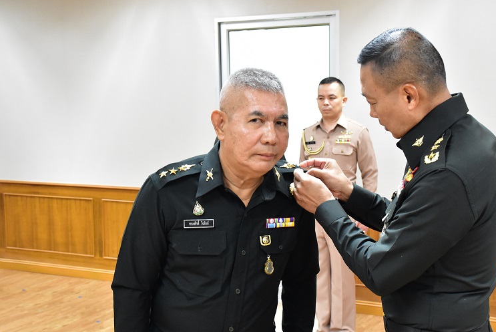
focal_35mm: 58
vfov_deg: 23.4
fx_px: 800
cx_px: 267
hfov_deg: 34.4
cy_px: 185
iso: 2500
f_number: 5.6
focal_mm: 32
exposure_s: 1/30
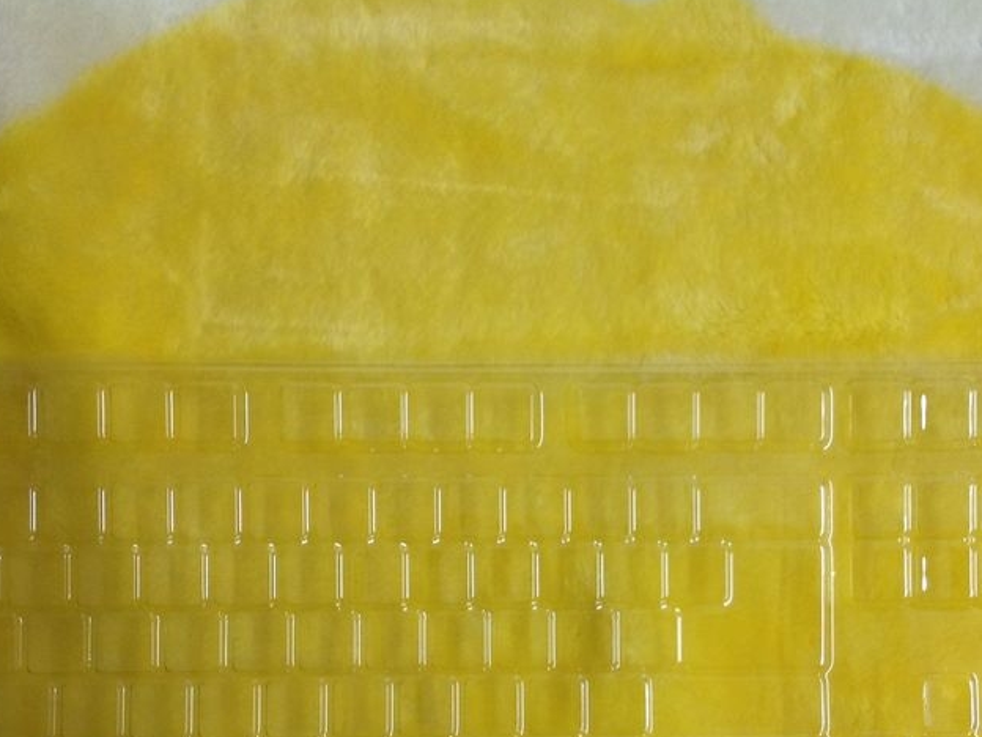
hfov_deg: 34.3
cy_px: 554
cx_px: 563
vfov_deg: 25.8
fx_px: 1589
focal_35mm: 56
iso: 100
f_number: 2.4
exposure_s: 1/17
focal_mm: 4.28
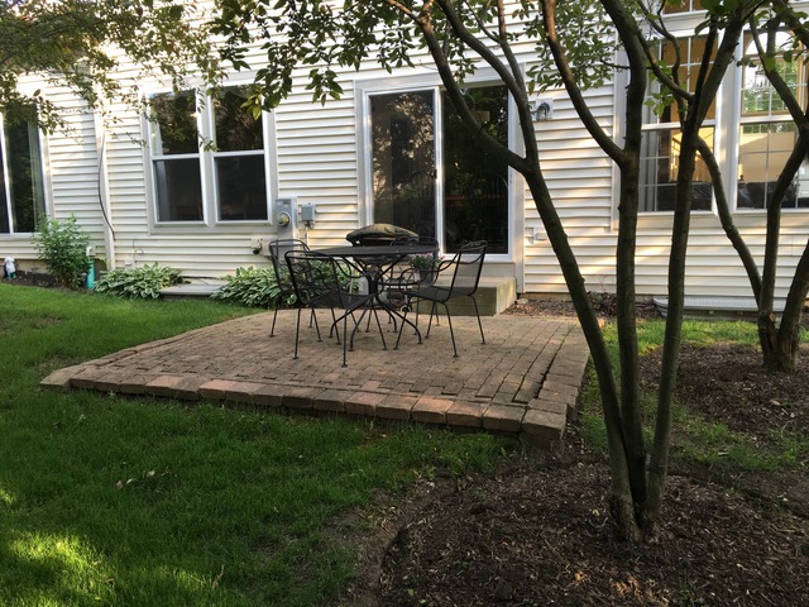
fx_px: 678
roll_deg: +1.1
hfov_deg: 61.7
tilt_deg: -6.6
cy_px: 304
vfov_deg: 48.2
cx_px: 404
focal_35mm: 29
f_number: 2.2
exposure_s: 1/120
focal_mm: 4.15
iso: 40
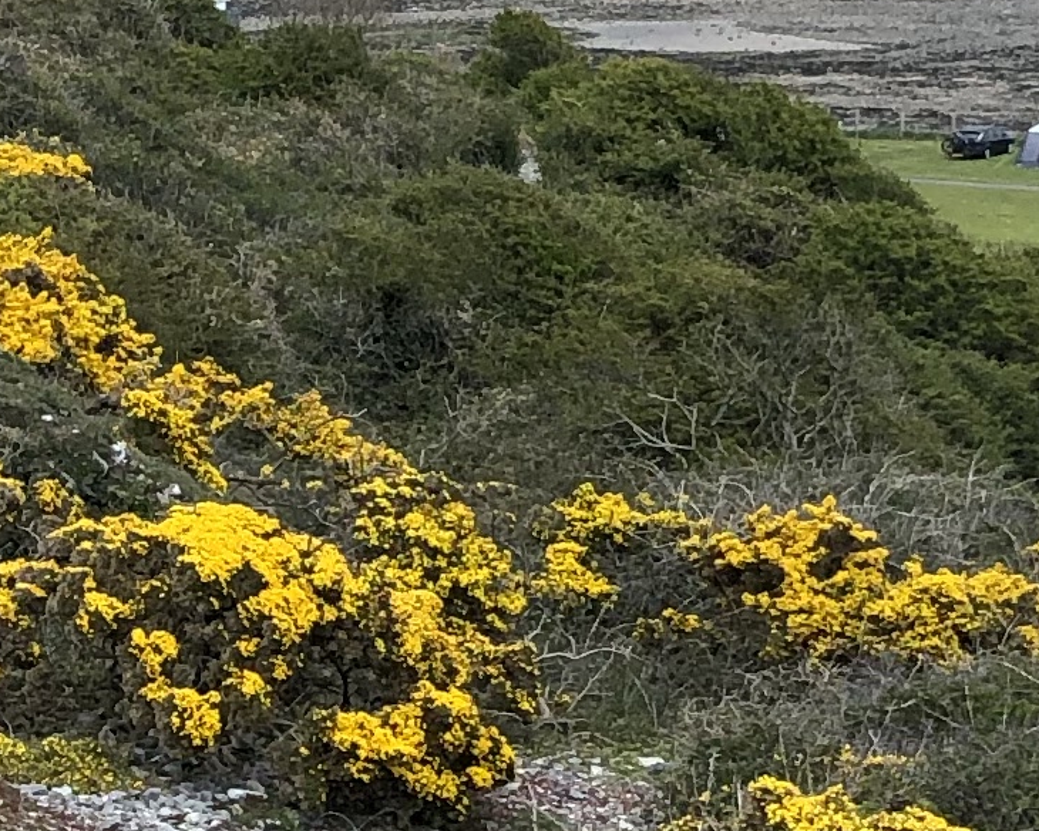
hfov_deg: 12.8
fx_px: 4643
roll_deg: +0.3
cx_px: 426
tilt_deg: -13.1
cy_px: 756
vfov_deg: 10.2
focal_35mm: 151
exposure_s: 1/1372
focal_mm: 3.99
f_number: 1.8
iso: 20
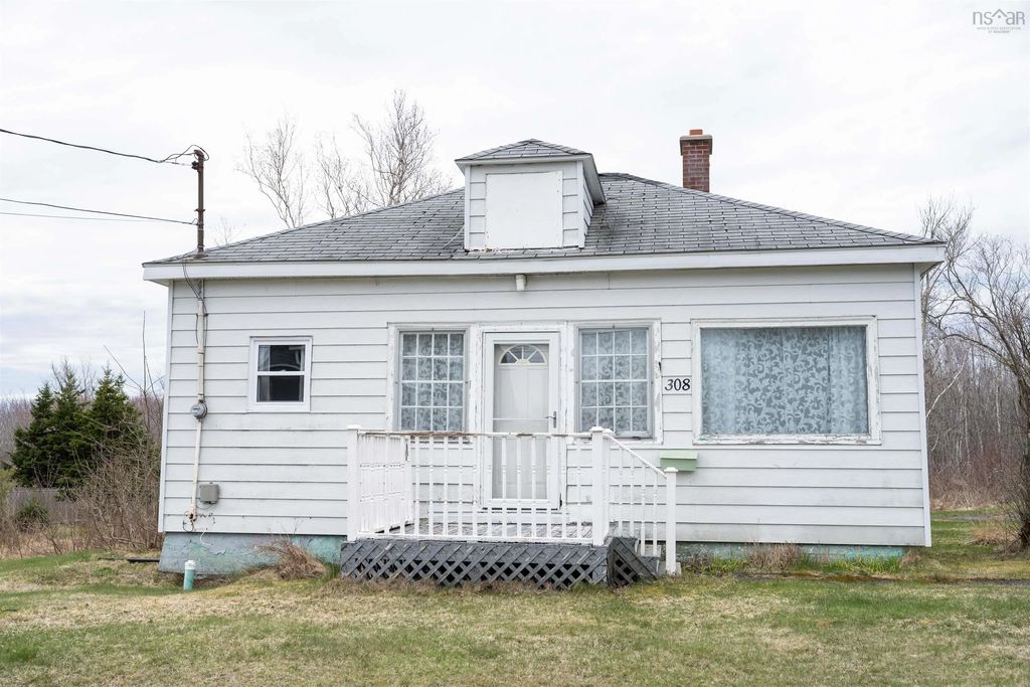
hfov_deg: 54.4
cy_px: 344
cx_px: 515
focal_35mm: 35
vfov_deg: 37.9
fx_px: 1001
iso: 200
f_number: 5.6
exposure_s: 1/1000
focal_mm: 35
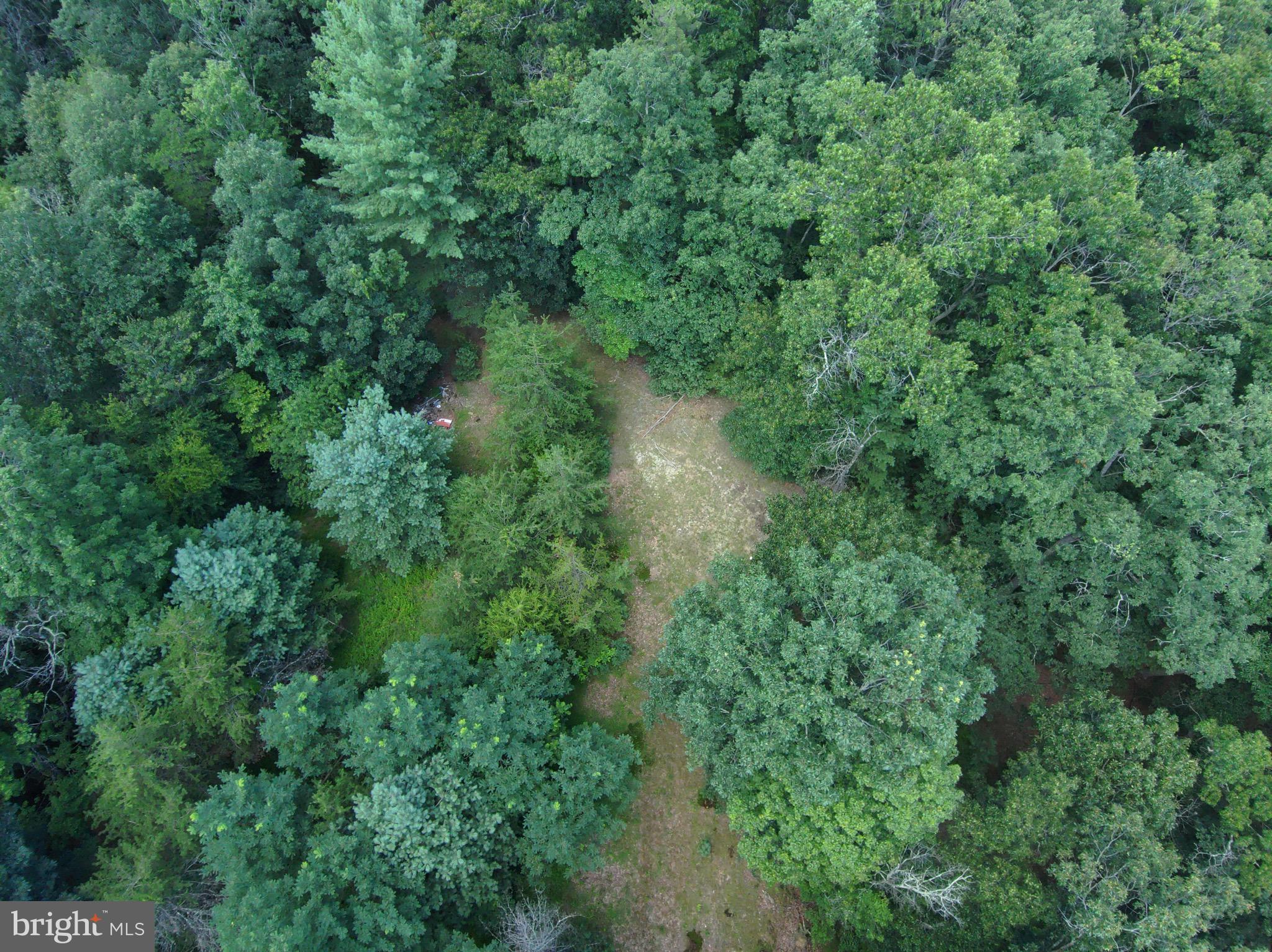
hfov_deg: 79.0
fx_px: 771
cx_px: 636
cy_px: 476
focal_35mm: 21
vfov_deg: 63.4
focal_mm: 3.7
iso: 772
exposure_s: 1/120
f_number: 2.8
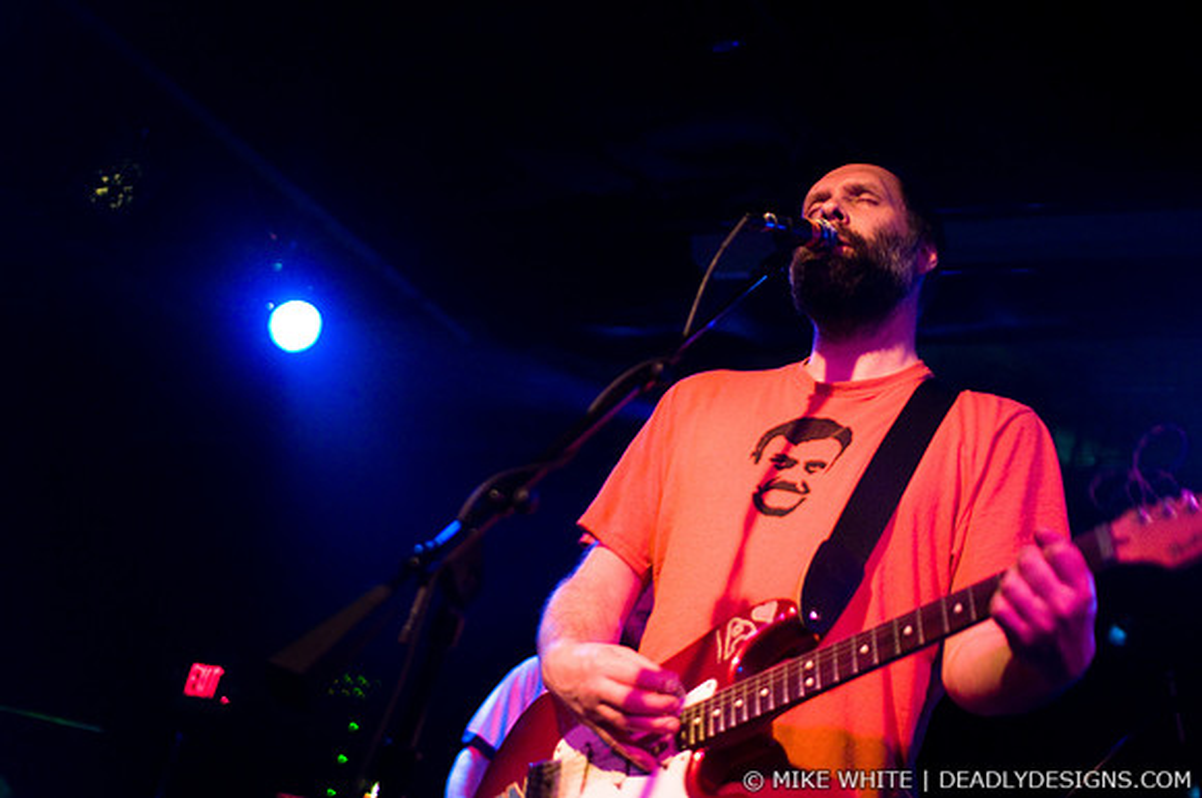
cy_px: 399
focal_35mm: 45
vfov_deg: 29.8
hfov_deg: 43.7
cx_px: 601
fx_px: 1500
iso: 1000
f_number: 1.6
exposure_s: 1/50
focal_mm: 30
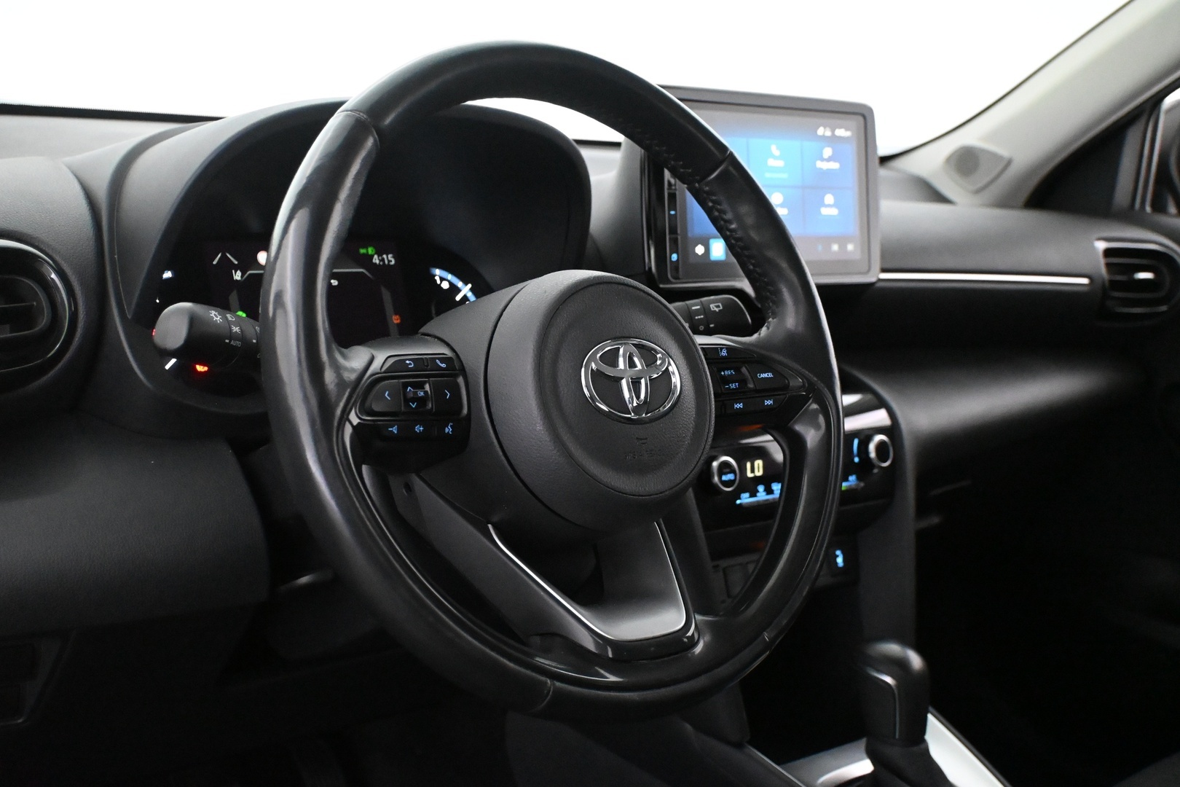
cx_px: 590
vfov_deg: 31.9
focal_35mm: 42
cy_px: 394
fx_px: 1377
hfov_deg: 46.4
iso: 9000
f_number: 4.5
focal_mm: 28
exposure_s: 1/60
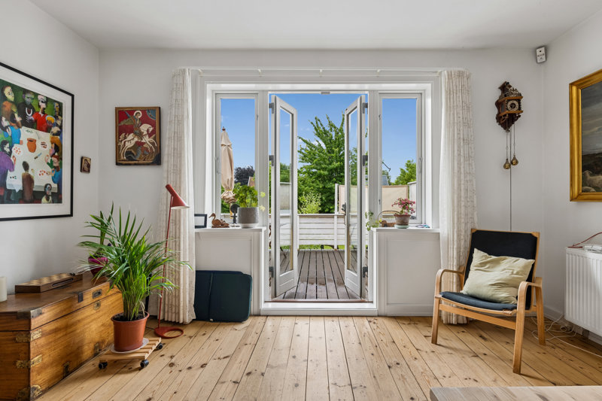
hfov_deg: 90.0
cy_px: 200
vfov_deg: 67.4
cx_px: 301
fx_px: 301
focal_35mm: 18
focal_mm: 18
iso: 200
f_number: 9
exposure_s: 1/15
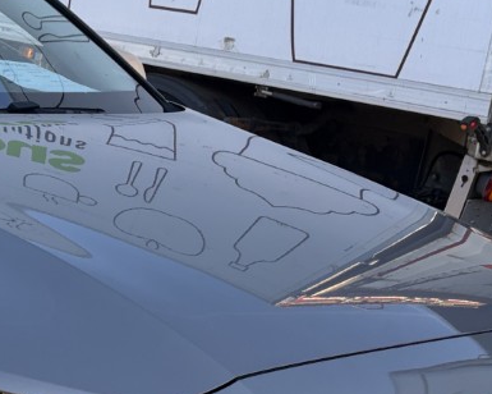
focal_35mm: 95
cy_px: 264
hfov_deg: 19.3
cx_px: -52
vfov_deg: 16.2
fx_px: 1383
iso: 50
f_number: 1.6
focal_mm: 5.96
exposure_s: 1/485
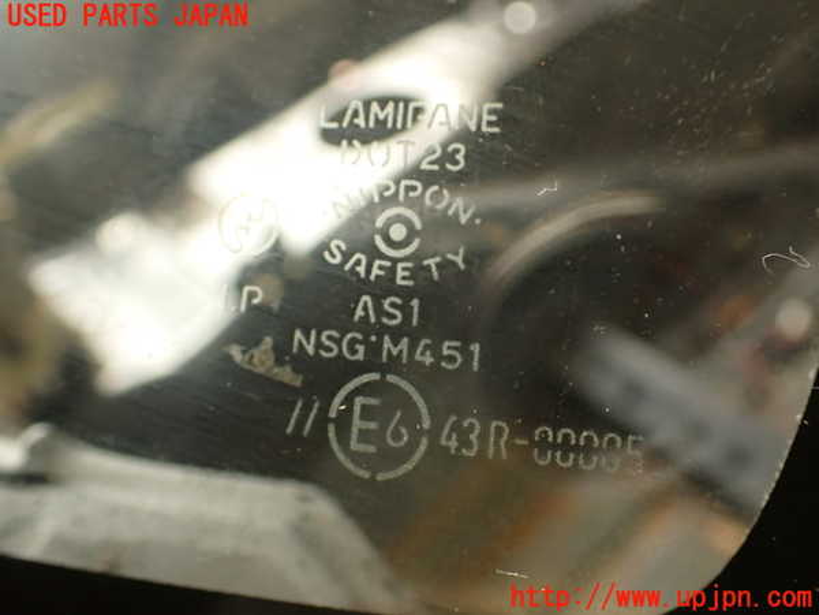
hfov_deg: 51.4
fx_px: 852
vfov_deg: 39.7
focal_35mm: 36
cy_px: 308
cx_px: 410
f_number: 2.5
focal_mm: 6.37
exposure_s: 1/40
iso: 200
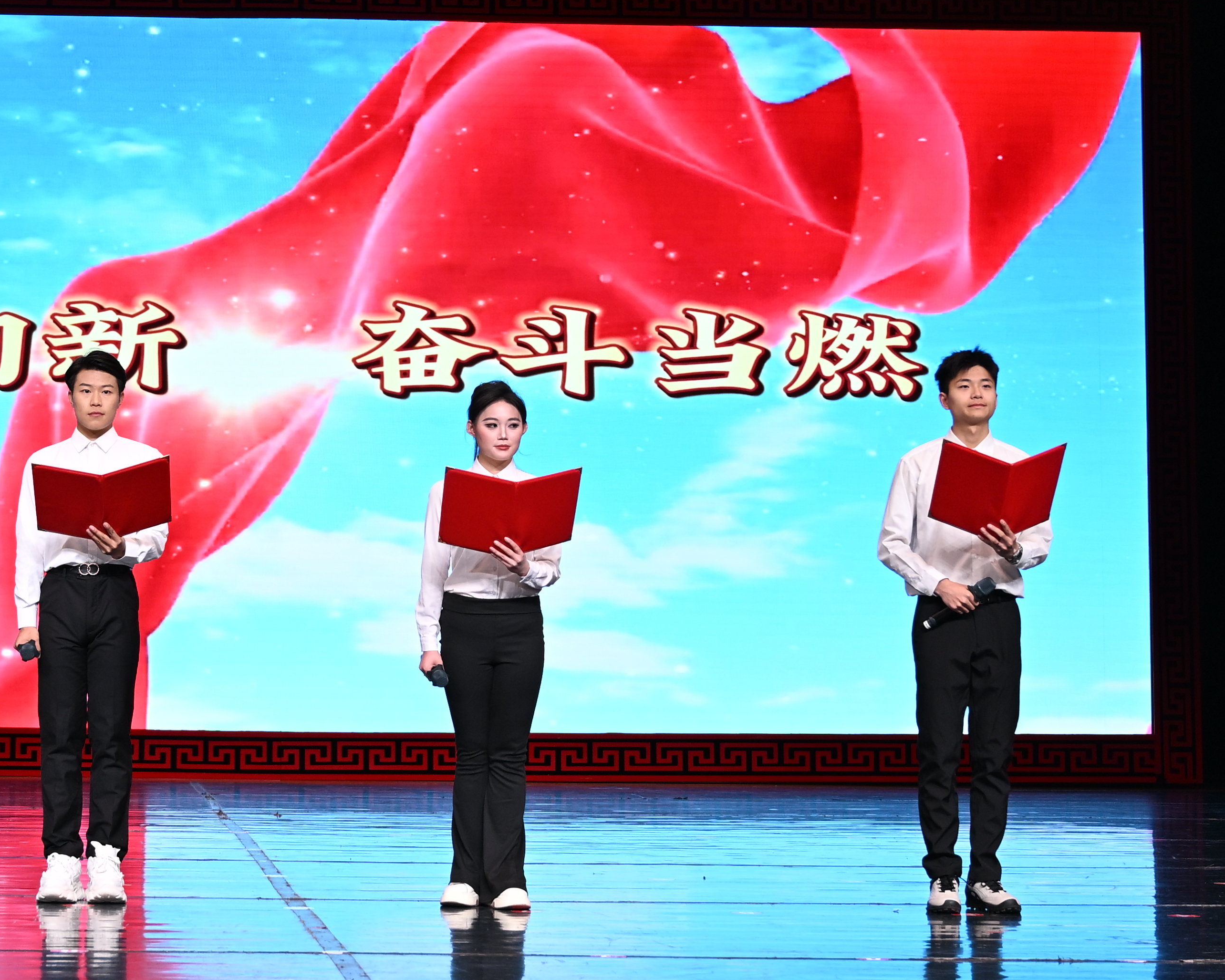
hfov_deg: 22.5
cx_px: 273
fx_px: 3045
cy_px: 345
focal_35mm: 84
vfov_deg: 18.2
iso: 400
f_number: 4
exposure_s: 1/125
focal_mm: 38
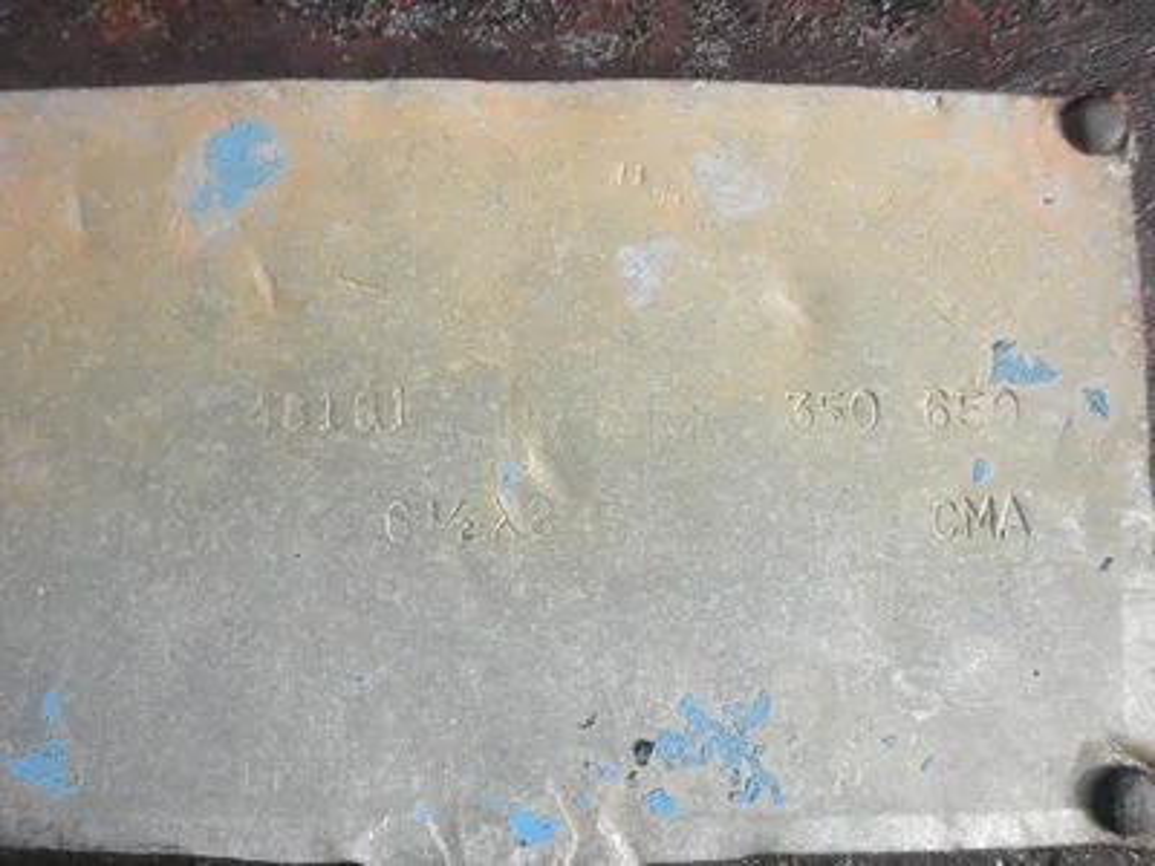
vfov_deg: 49.7
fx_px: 934
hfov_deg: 63.4
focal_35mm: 28
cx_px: 578
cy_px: 433
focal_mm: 5
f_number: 3
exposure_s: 1/200
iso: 64
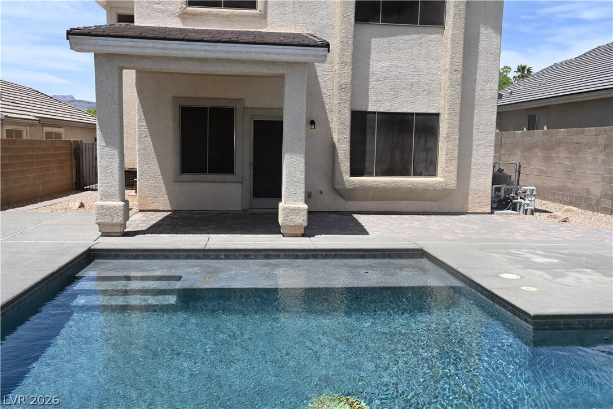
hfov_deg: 61.1
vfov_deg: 43.0
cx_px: 306
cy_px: 204
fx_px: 519
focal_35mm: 30
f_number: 10
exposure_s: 1/200
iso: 100
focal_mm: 30.5
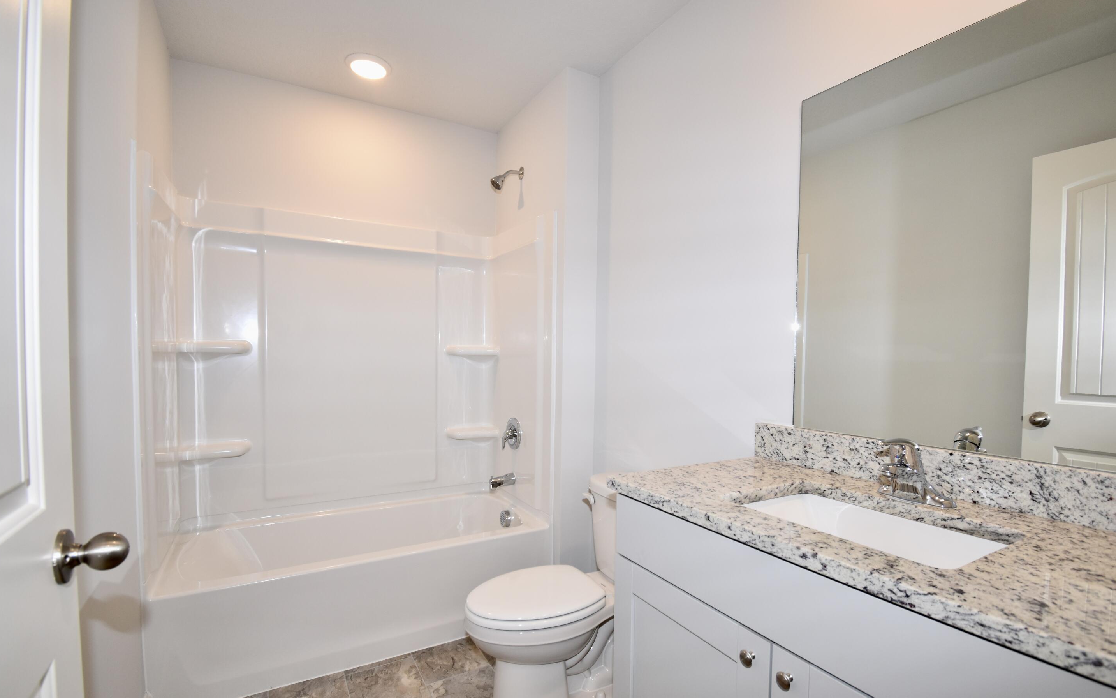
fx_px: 487
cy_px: 377
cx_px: 567
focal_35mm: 16
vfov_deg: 71.1
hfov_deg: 97.8
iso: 400
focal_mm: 10
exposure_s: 1/80
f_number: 4.5
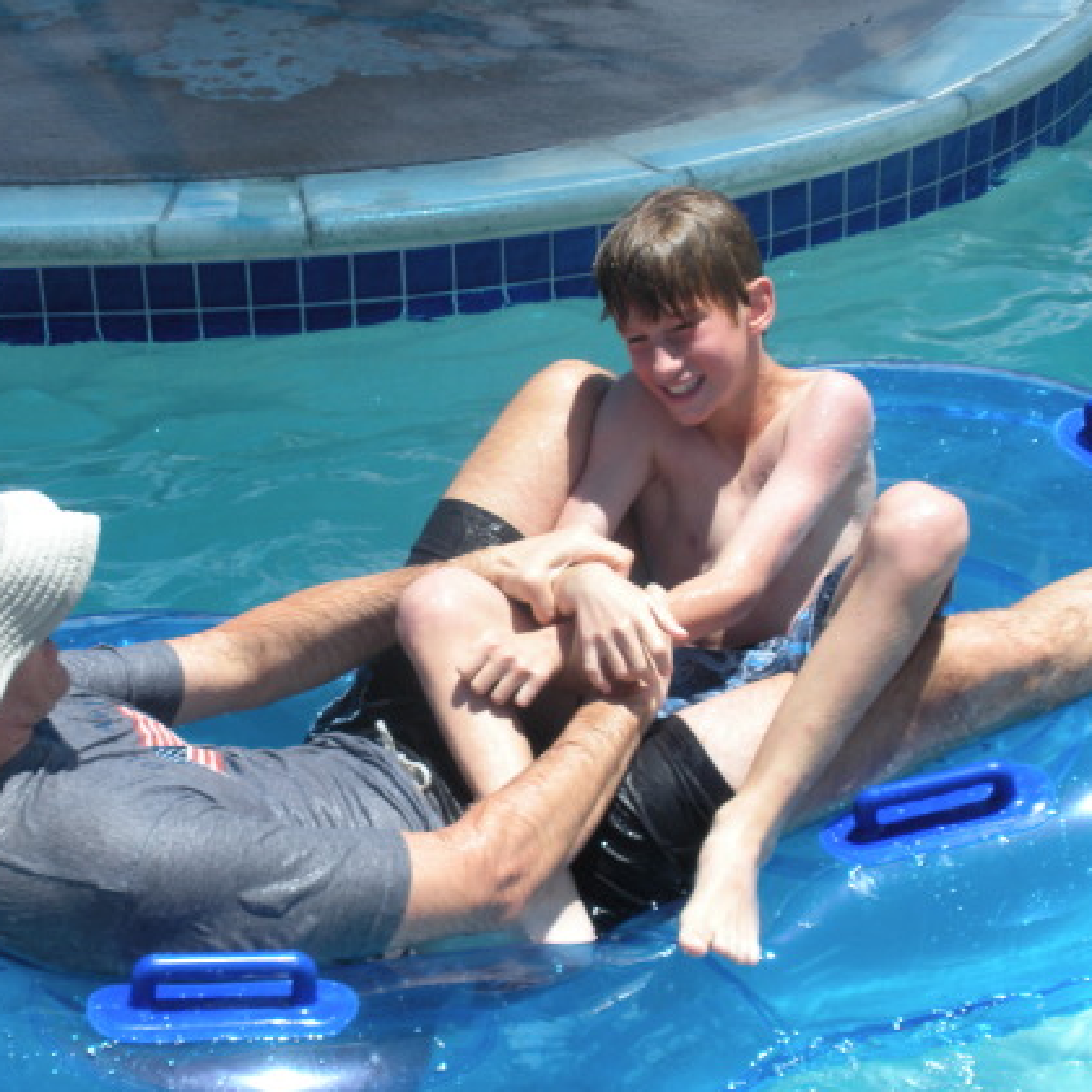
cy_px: 598
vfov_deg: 24.6
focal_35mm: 70
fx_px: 2498
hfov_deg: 24.7
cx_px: 507
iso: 64
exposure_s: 1/364
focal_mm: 9.1
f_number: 4.4
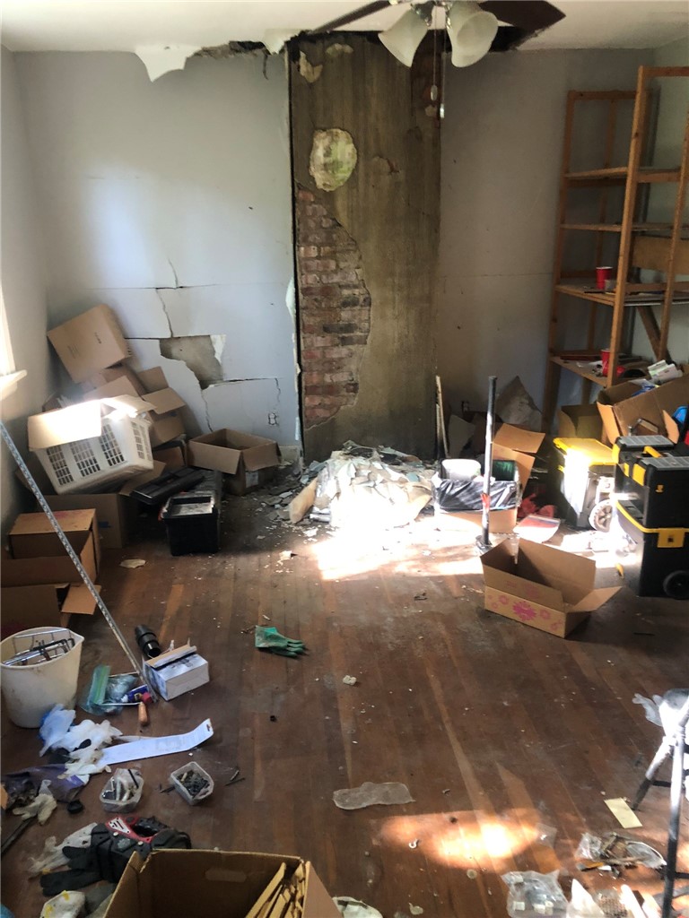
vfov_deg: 63.4
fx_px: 743
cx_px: 344
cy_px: 459
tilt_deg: -16.6
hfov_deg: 49.7
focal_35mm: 28
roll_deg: +1.8
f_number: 1.8
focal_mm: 3.99
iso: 100
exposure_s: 1/12
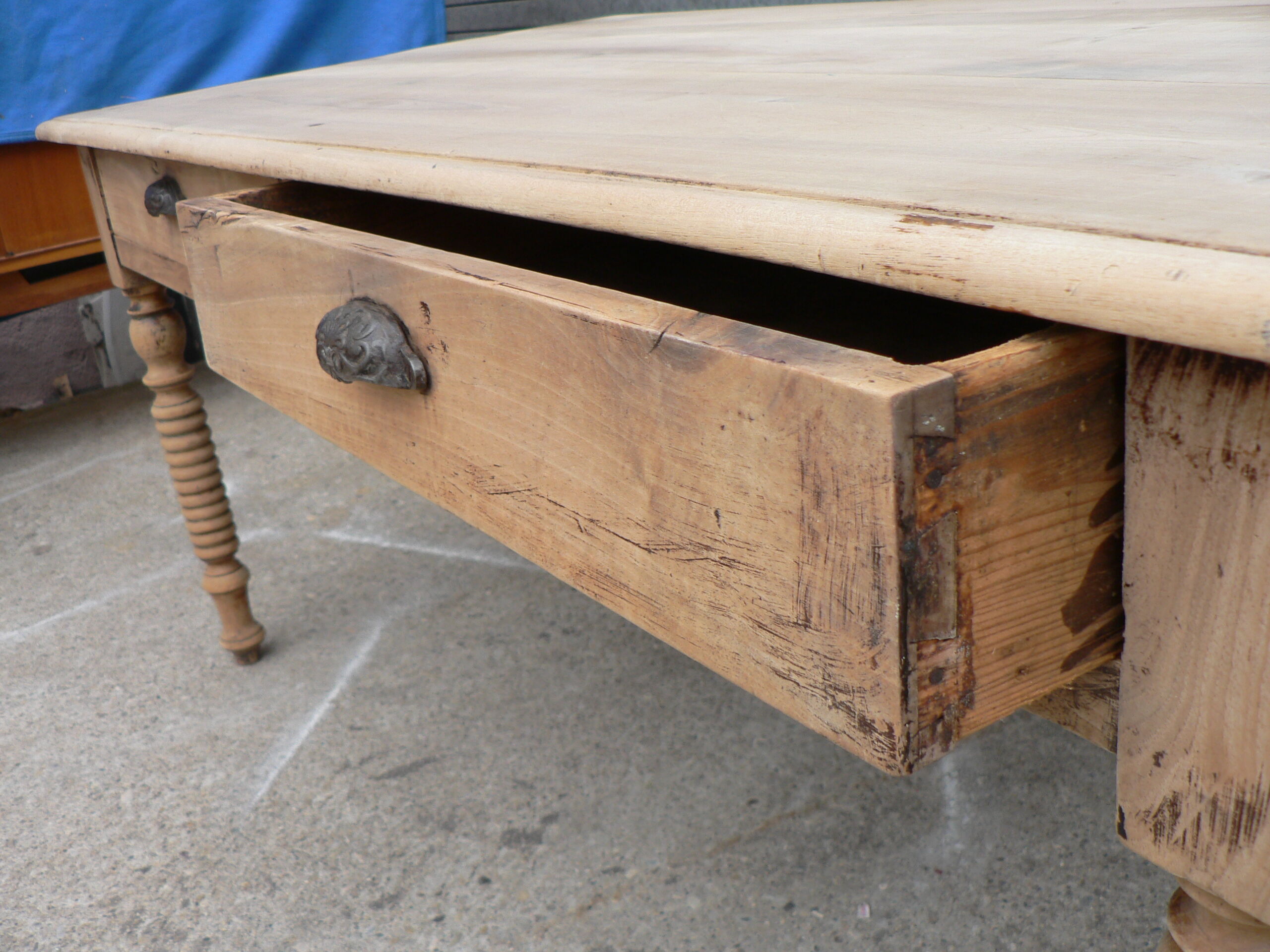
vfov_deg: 39.7
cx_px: 635
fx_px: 1321
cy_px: 476
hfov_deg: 51.4
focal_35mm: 36
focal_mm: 6
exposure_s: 1/30
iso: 80
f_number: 2.8
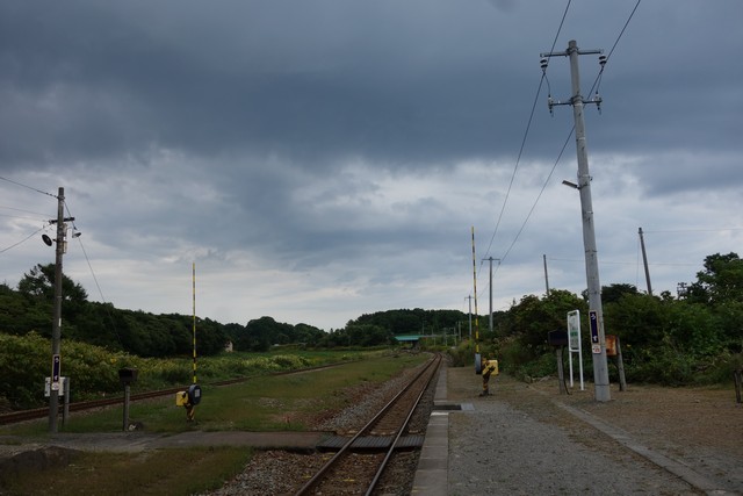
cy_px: 248
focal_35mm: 28
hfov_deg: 65.5
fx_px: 578
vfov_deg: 46.4
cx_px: 372
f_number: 5.6
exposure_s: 1/400
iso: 125
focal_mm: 10.4
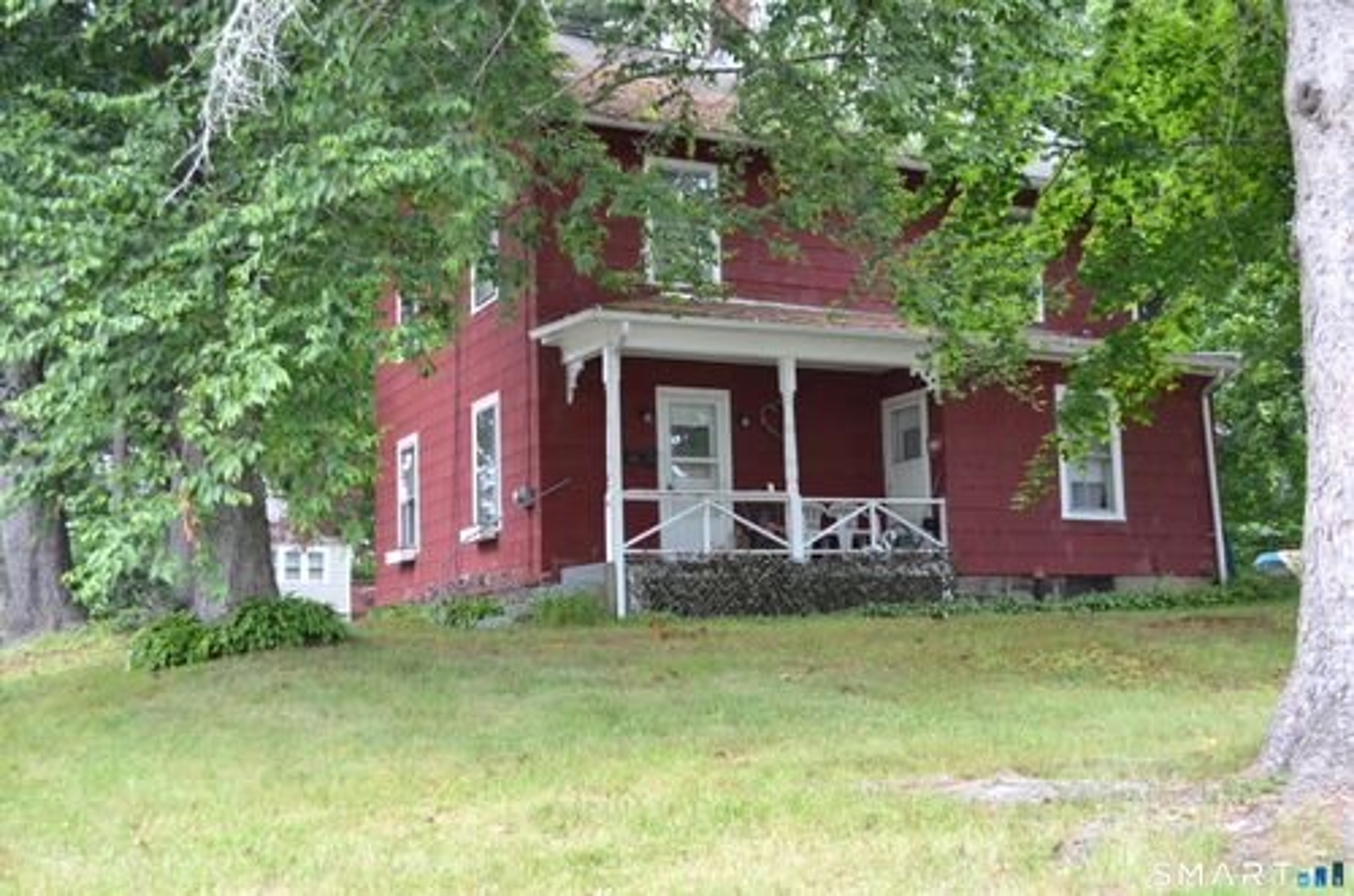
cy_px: 448
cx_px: 677
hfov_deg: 46.5
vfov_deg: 31.7
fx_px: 1576
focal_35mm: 42
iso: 400
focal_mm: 28
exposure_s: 1/125
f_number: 5.6
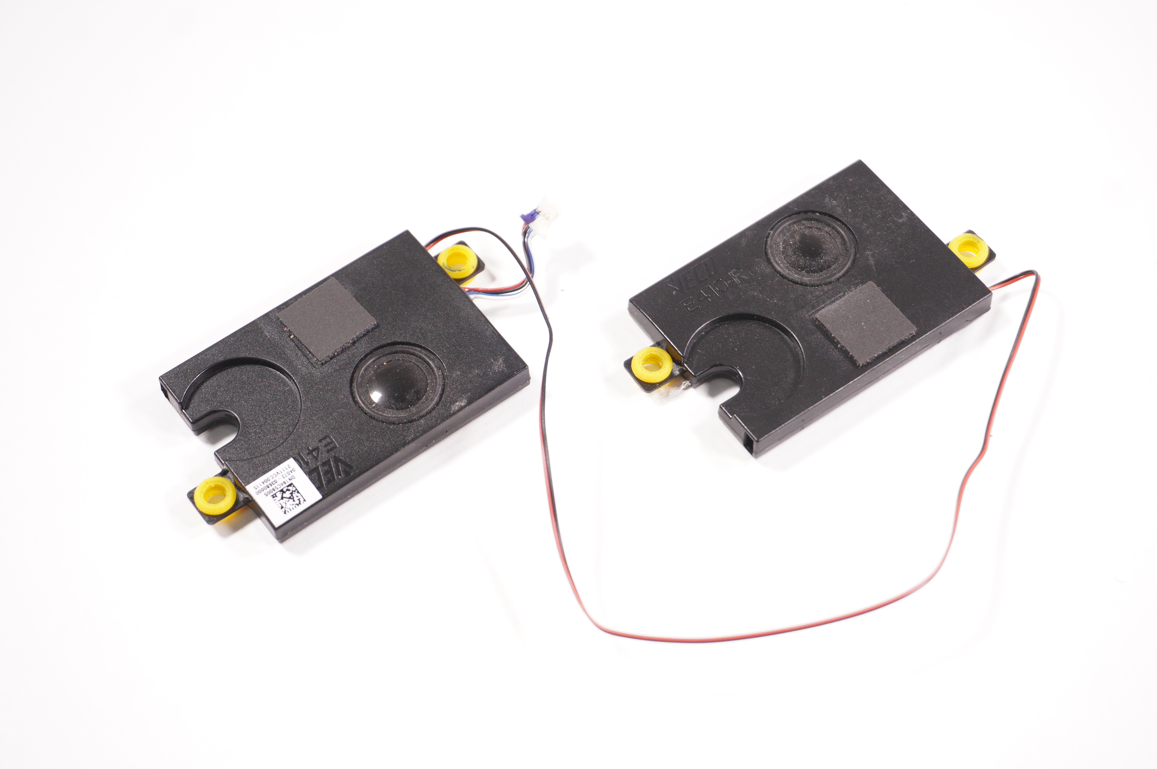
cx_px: 578
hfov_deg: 31.9
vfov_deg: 21.5
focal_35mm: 63
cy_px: 384
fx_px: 2023
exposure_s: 1/160
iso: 1000
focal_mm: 42
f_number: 5.6
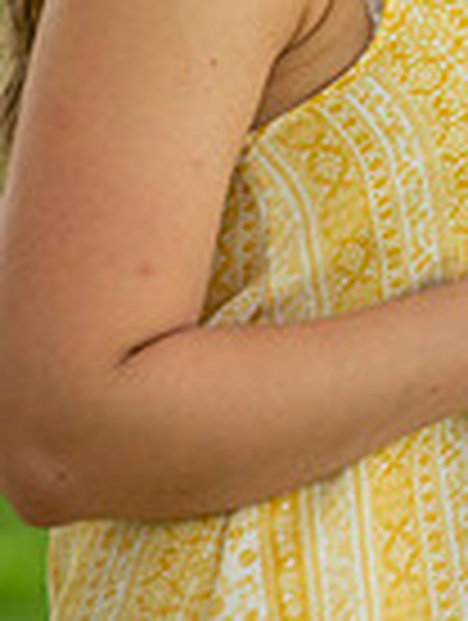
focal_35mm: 767
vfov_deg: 2.6
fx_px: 13784
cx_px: 909
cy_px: -81
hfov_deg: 1.9
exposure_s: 1/125
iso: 125
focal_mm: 190
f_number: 5.6
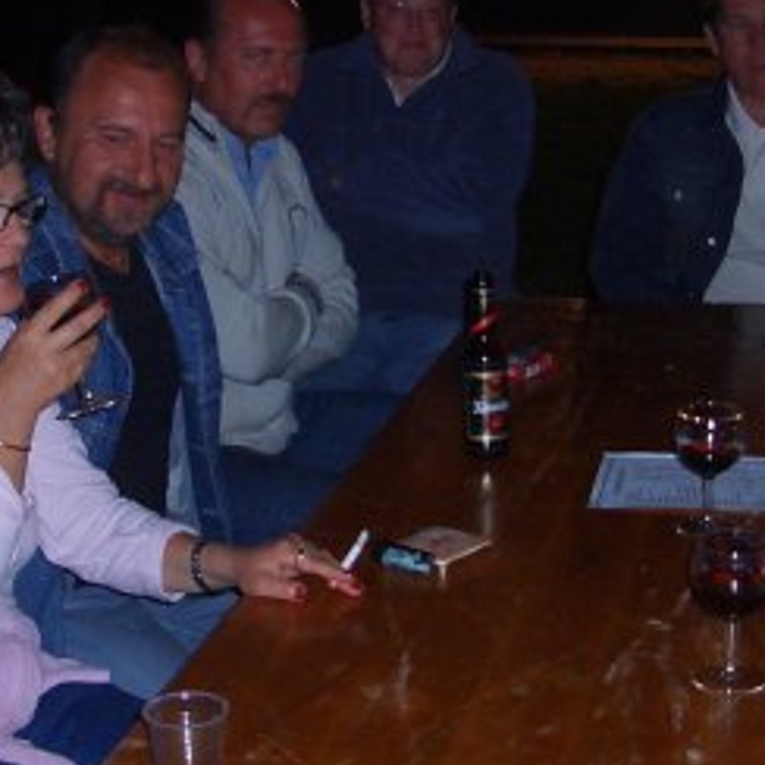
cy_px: 332
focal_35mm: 81
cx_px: 361
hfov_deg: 21.4
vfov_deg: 21.4
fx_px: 2025
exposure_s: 1/40
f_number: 2.6
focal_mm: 5.8
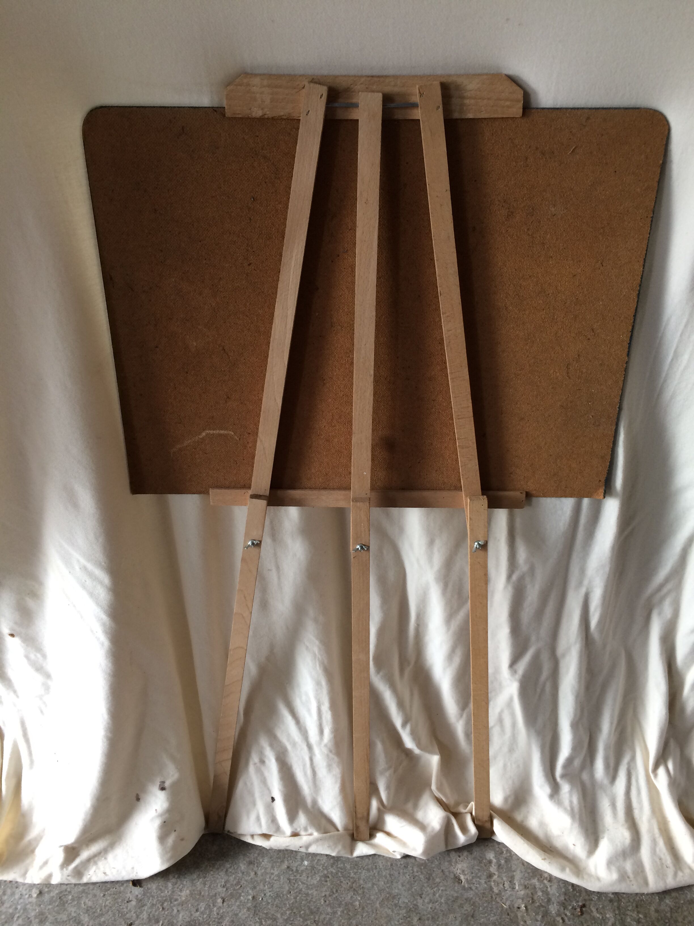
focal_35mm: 29
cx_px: 347
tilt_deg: -45.1
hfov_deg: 48.2
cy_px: 463
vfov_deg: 61.7
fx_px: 775
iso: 50
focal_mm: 4.15
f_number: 2.2
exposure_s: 1/33
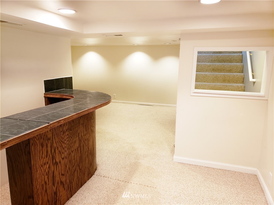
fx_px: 206
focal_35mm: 26
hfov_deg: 67.3
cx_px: 137
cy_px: 102
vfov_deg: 53.1
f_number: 1.5
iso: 250
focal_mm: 4.3
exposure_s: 1/30
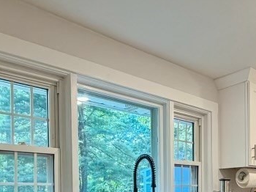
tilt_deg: -1.6
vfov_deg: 32.0
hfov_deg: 45.6
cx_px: 149
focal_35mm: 41
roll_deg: +1.4
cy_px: 198
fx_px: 303
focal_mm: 2.22
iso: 200
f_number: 2.2
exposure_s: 1/60
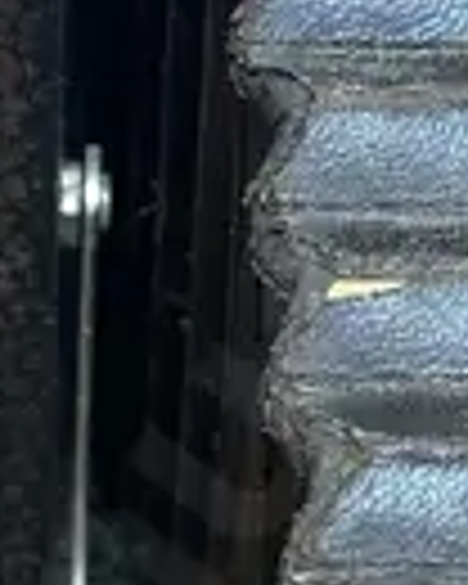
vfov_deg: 10.2
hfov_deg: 8.3
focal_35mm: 185
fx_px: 3203
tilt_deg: -38.9
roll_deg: +1.0
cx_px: -14
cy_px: 774
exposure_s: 1/50
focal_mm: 6.86
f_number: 1.78
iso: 250
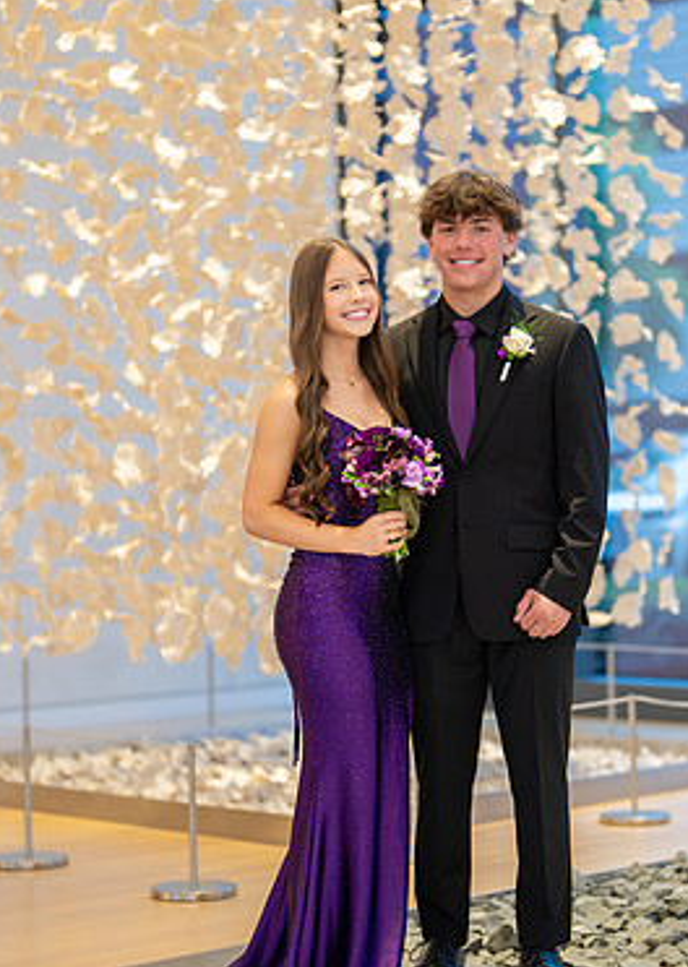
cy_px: 547
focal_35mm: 92
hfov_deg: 15.5
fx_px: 2523
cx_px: 462
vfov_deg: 21.7
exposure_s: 1/800
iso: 800
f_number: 1.2
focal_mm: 50
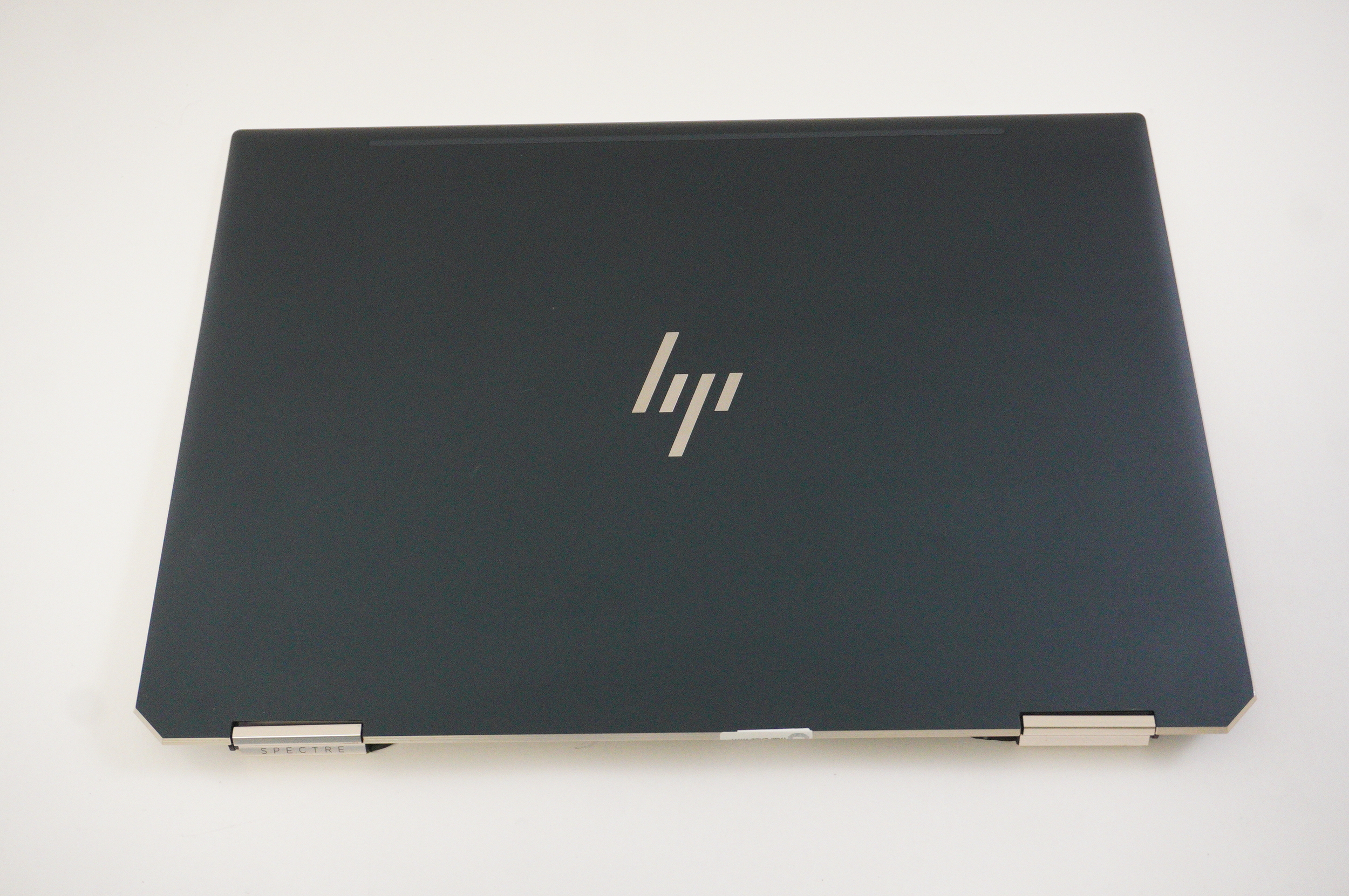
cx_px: 674
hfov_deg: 46.4
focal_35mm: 42
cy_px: 448
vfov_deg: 31.8
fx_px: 1572
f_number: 5.6
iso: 5000
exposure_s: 1/250
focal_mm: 28
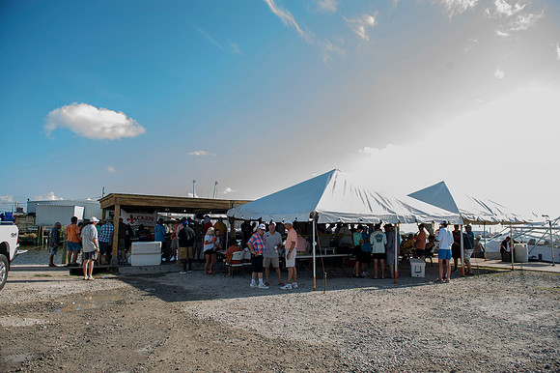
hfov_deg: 73.8
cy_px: 186
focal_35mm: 24
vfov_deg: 53.1
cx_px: 280
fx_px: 373
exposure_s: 1/125
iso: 50
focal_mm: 24
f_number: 5
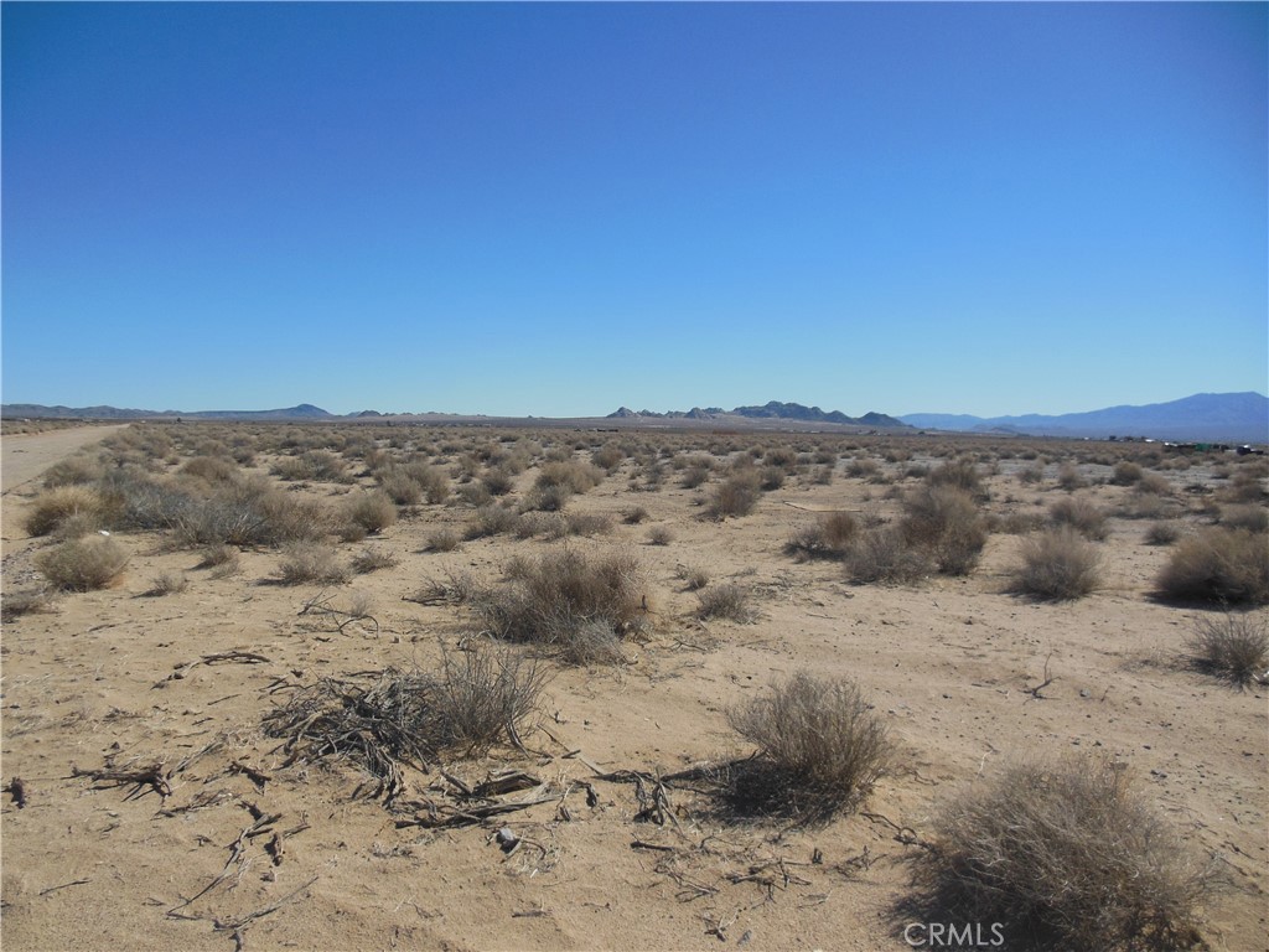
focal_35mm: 25
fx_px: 916
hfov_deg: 69.4
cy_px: 476
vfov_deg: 54.9
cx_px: 634
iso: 125
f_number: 6.4
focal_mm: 4.5
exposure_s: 1/800
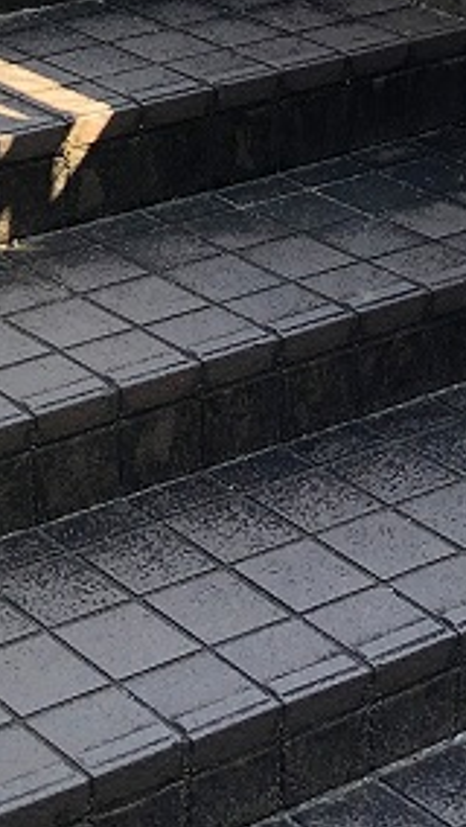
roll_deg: +0.2
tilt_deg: -8.4
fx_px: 2830
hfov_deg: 9.3
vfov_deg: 15.7
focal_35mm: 129
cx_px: -50
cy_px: -303
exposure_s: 1/393
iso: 20
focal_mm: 3.99
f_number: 1.8
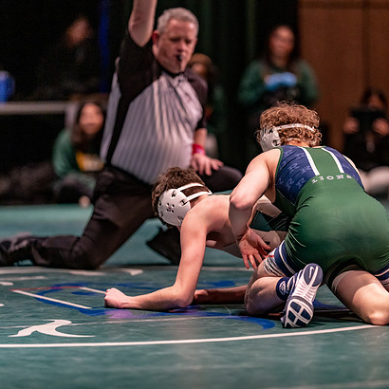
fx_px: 2212
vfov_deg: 10.0
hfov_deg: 10.0
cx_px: 224
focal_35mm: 174
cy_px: 194
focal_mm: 135
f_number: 1.8
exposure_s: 1/800
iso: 2000
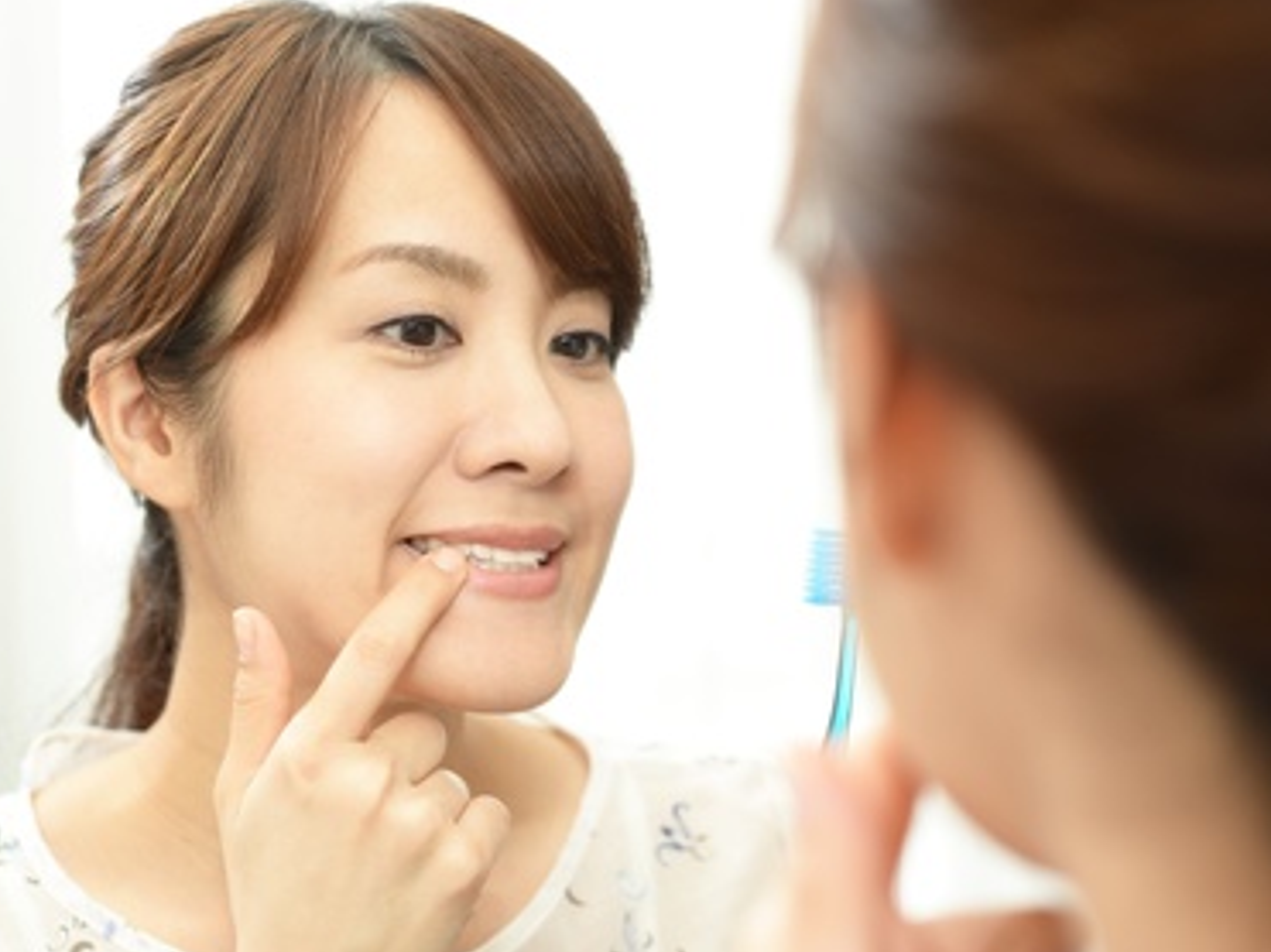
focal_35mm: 66
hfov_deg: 29.4
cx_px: 562
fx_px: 2423
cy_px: 478
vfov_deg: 22.2
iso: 200
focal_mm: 60
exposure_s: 1/200
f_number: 4
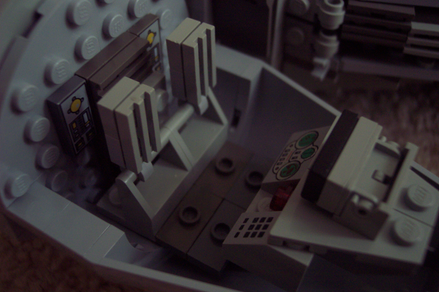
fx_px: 488
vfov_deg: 33.4
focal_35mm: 40
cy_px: 133
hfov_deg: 48.5
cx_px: 222
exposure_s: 1/8
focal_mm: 8
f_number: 2.8
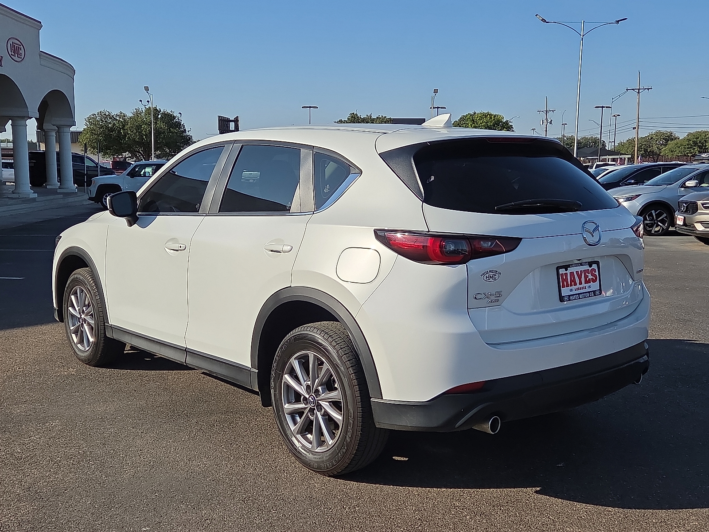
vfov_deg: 36.8
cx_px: 354
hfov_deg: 47.9
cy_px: 266
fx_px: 799
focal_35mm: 39
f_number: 1.8
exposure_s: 1/3333
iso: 25
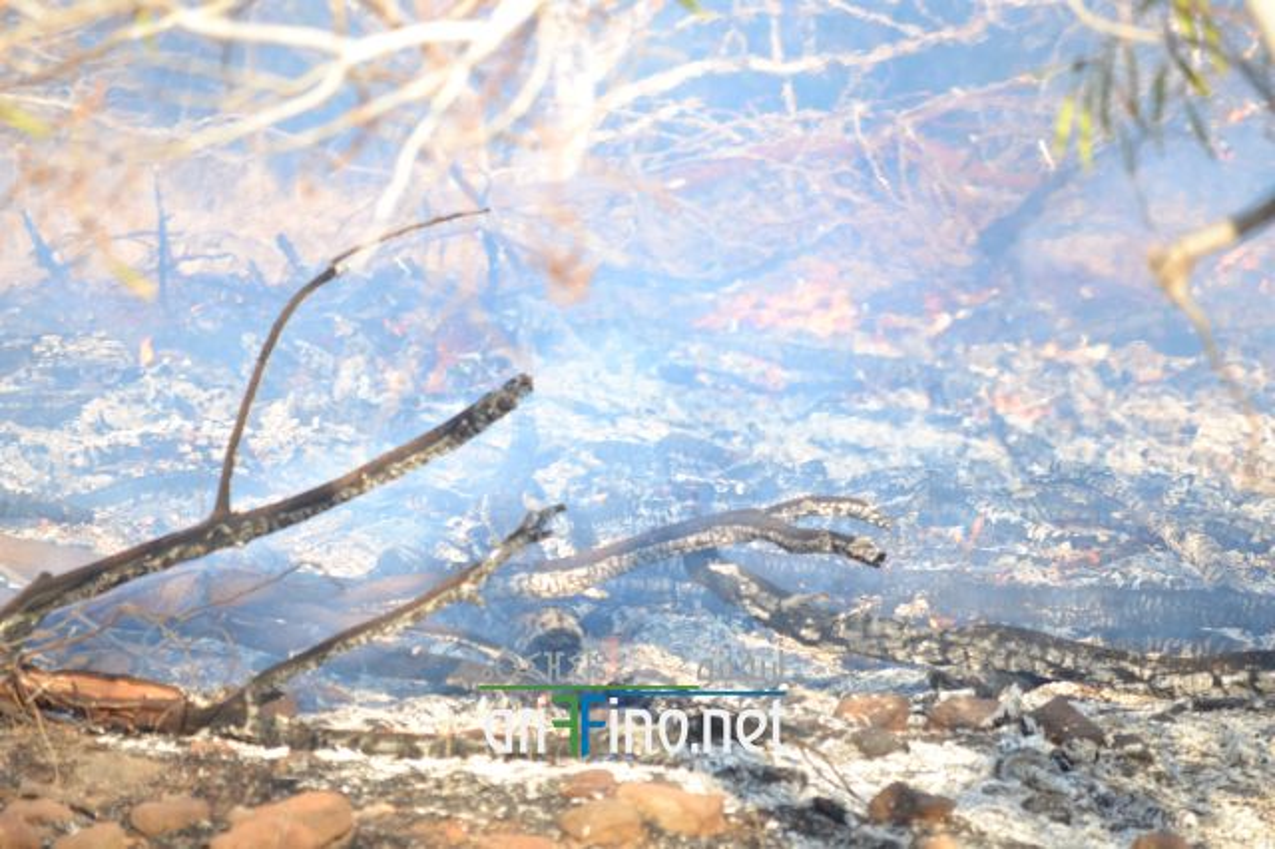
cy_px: 424
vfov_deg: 4.6
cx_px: 638
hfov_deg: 6.9
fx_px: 10619
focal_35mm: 300
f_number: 5.6
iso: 360
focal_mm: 200
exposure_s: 1/500
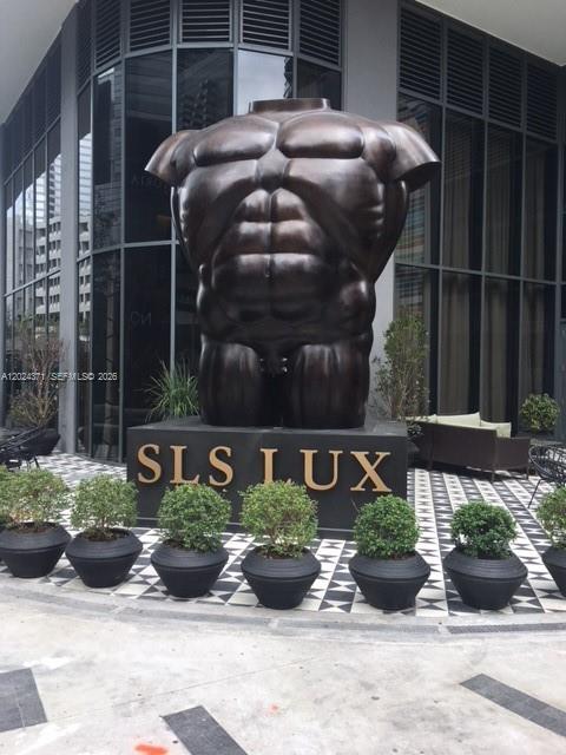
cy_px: 378
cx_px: 283
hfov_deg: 48.2
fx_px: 632
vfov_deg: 61.7
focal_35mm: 29
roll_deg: -0.4
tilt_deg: -0.6
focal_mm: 4.15
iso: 25
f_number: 2.2
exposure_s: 1/275
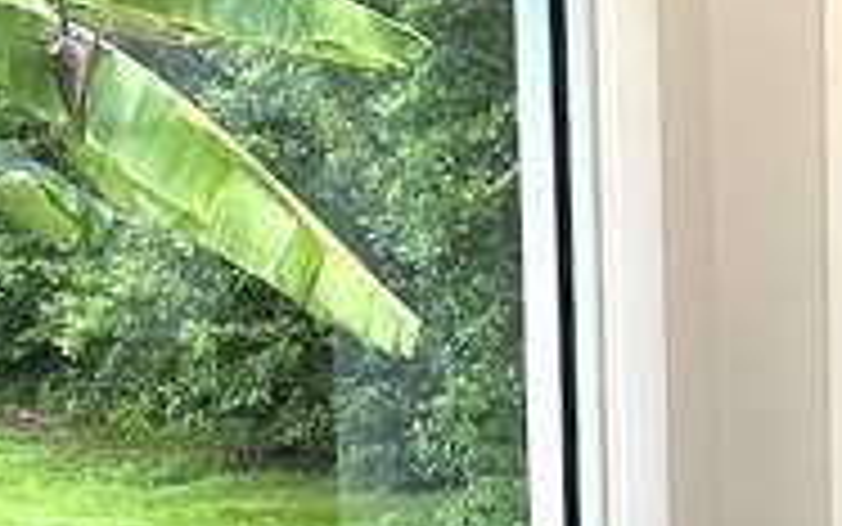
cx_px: 910
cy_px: 427
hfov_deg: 17.1
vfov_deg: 11.1
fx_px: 2709
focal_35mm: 118
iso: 50
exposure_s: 1/120
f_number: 1.6
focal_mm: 5.1
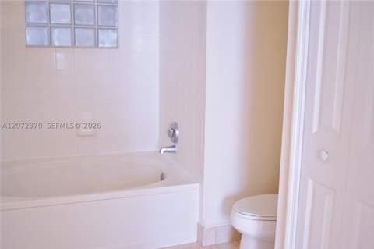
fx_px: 342
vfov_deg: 39.9
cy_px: 124
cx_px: 187
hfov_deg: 57.3
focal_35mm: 33
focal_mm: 22
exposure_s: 1/60
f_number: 3.8
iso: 720
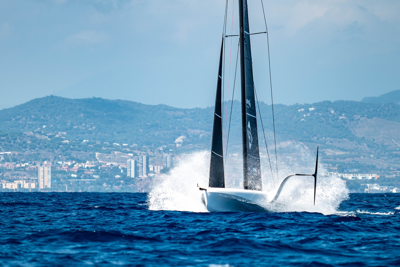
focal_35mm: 410
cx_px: 192
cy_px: 197
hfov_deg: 5.0
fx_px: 4558
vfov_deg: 3.4
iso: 100
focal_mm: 200
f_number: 2.8
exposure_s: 1/2000
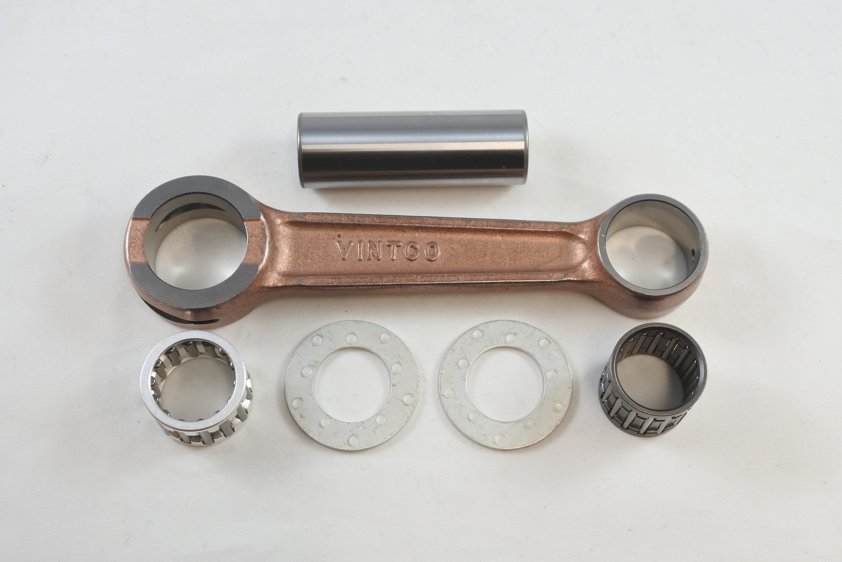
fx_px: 959
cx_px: 421
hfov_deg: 47.4
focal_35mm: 41
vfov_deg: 32.6
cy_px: 281
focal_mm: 15.3
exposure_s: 1/125
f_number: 4.2
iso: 450
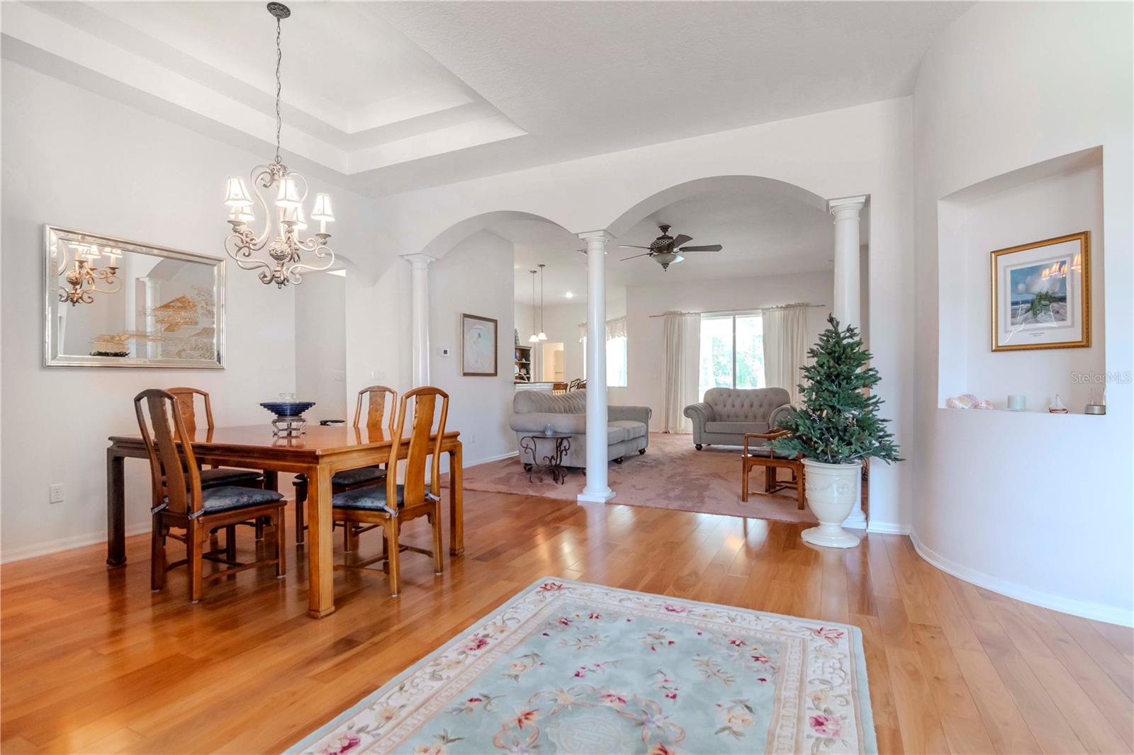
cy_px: 378
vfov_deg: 72.0
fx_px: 520
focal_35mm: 16
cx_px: 567
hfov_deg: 95.0
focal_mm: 11
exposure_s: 1/20
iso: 1000
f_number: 8
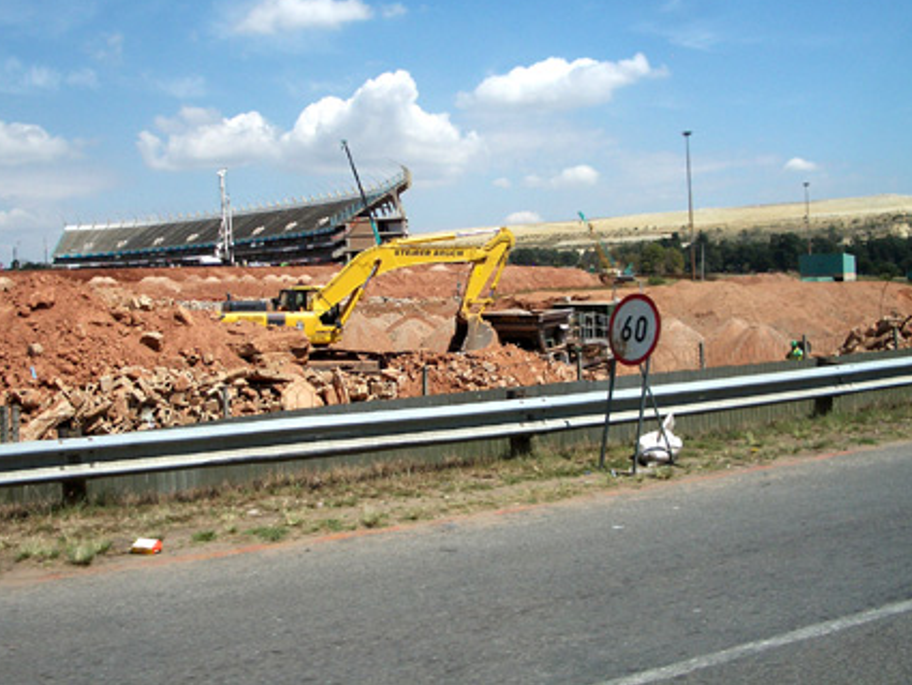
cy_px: 278
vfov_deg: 34.3
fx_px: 1107
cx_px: 397
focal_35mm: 42
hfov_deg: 44.7
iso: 80
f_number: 4.3
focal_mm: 5.8
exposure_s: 1/400
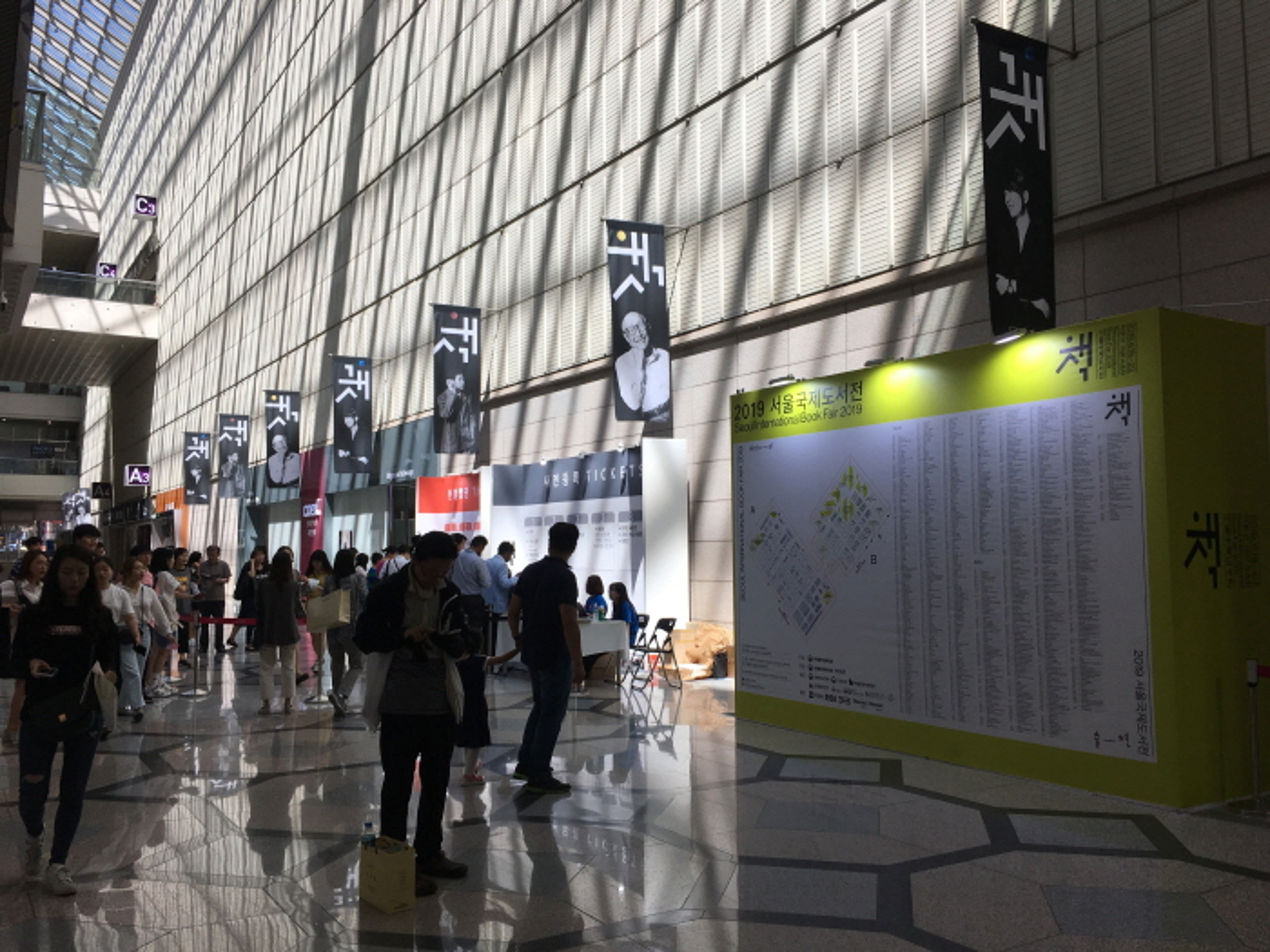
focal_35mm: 29
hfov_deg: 61.7
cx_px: 635
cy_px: 476
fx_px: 1064
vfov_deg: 48.2
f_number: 2.2
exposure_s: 1/191
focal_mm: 4.15
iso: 25
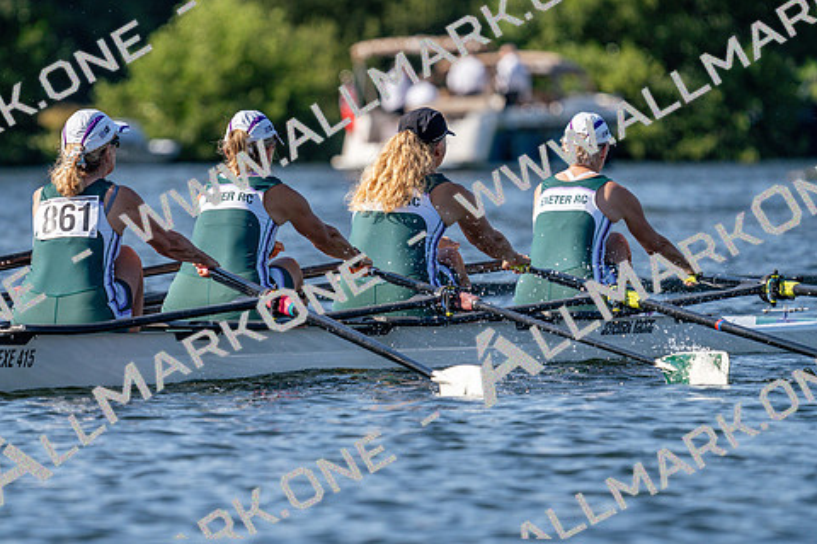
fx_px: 10961
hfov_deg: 4.3
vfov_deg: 2.8
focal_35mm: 483
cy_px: 247
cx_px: 330
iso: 320
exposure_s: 1/1600
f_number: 6.3
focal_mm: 400
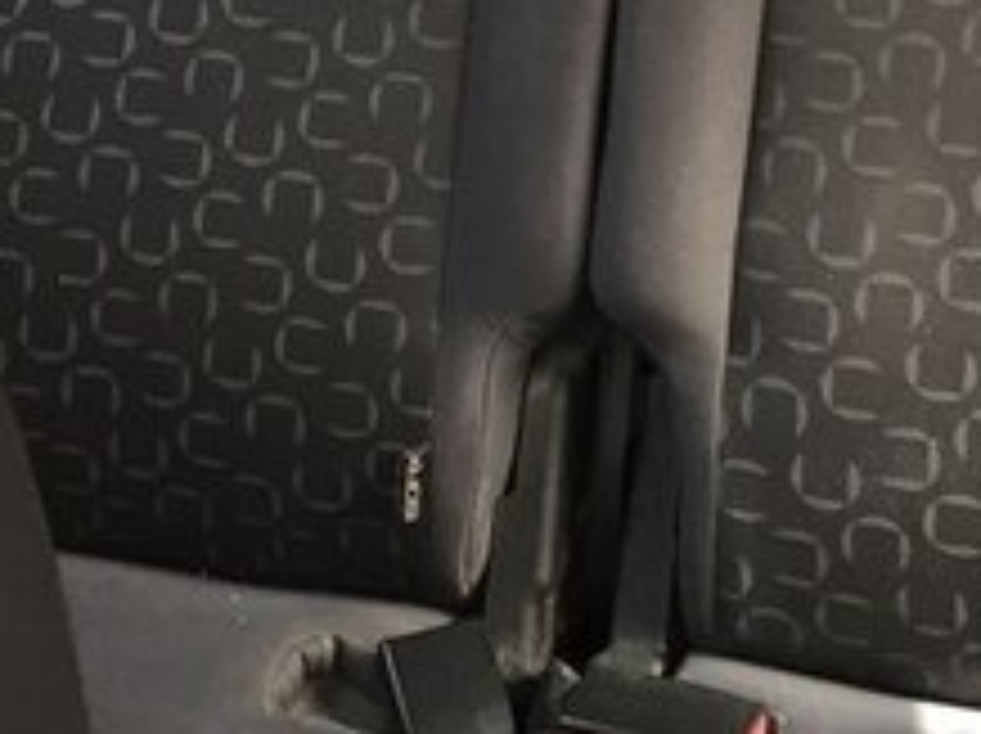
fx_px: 2491
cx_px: 662
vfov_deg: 15.7
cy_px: -304
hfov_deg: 22.2
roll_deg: -2.7
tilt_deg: -15.7
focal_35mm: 88
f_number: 2.2
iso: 40
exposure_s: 1/33
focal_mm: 4.15
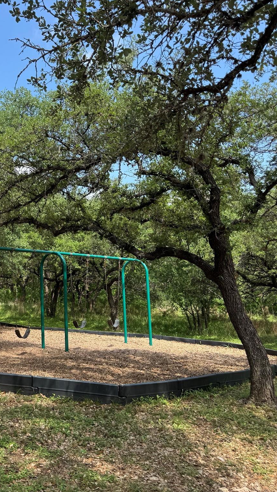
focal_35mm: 35
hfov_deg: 31.5
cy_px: 246
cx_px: 8
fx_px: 457
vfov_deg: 56.6
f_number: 1.78
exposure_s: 1/1010
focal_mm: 6.76
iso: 80
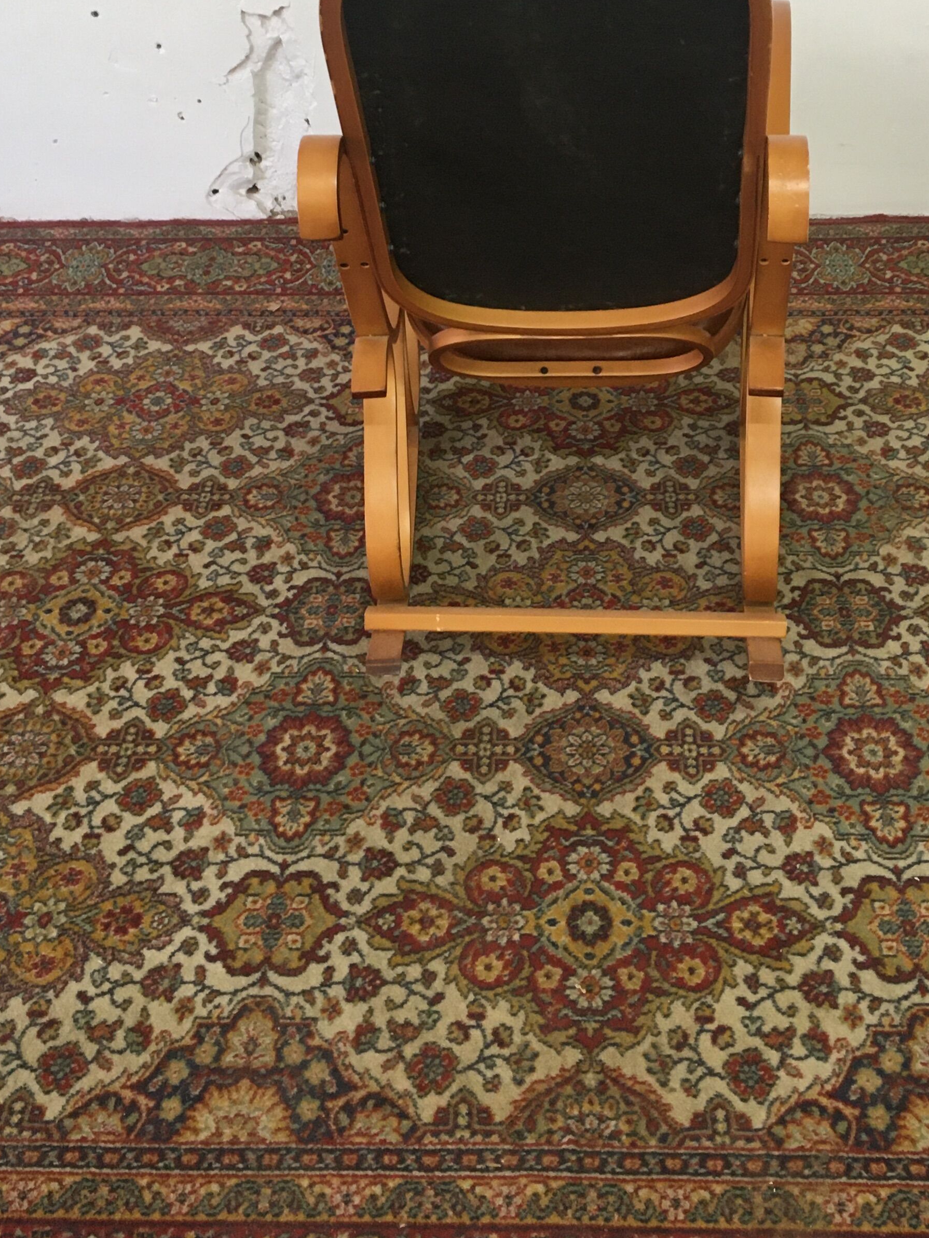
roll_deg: +3.2
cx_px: 531
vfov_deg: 38.2
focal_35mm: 49
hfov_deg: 29.6
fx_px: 1753
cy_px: 351
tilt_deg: -30.8
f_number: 2.2
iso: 160
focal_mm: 4.15
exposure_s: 1/33
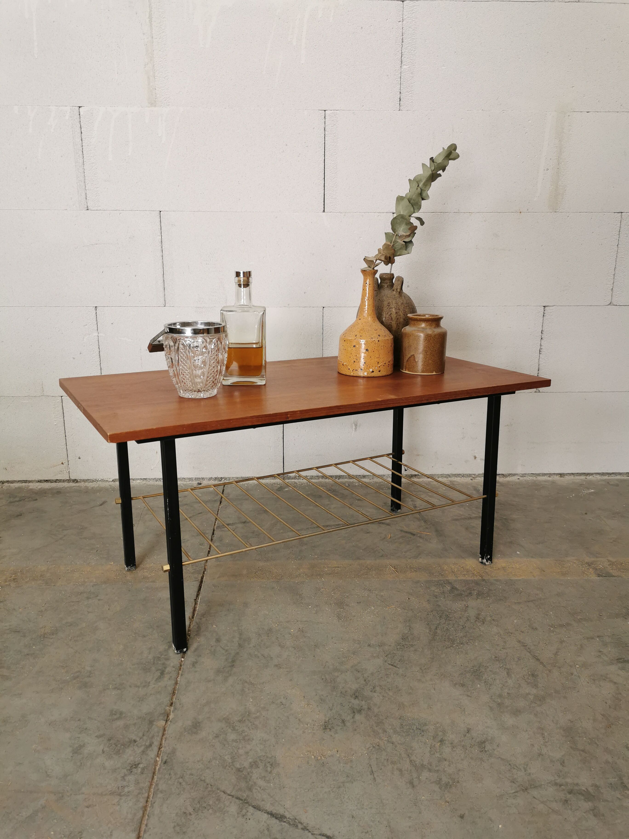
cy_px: 420
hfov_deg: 51.4
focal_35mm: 27
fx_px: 654
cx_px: 314
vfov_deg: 65.3
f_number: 1.8
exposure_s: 1/100
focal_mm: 5.58
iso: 125
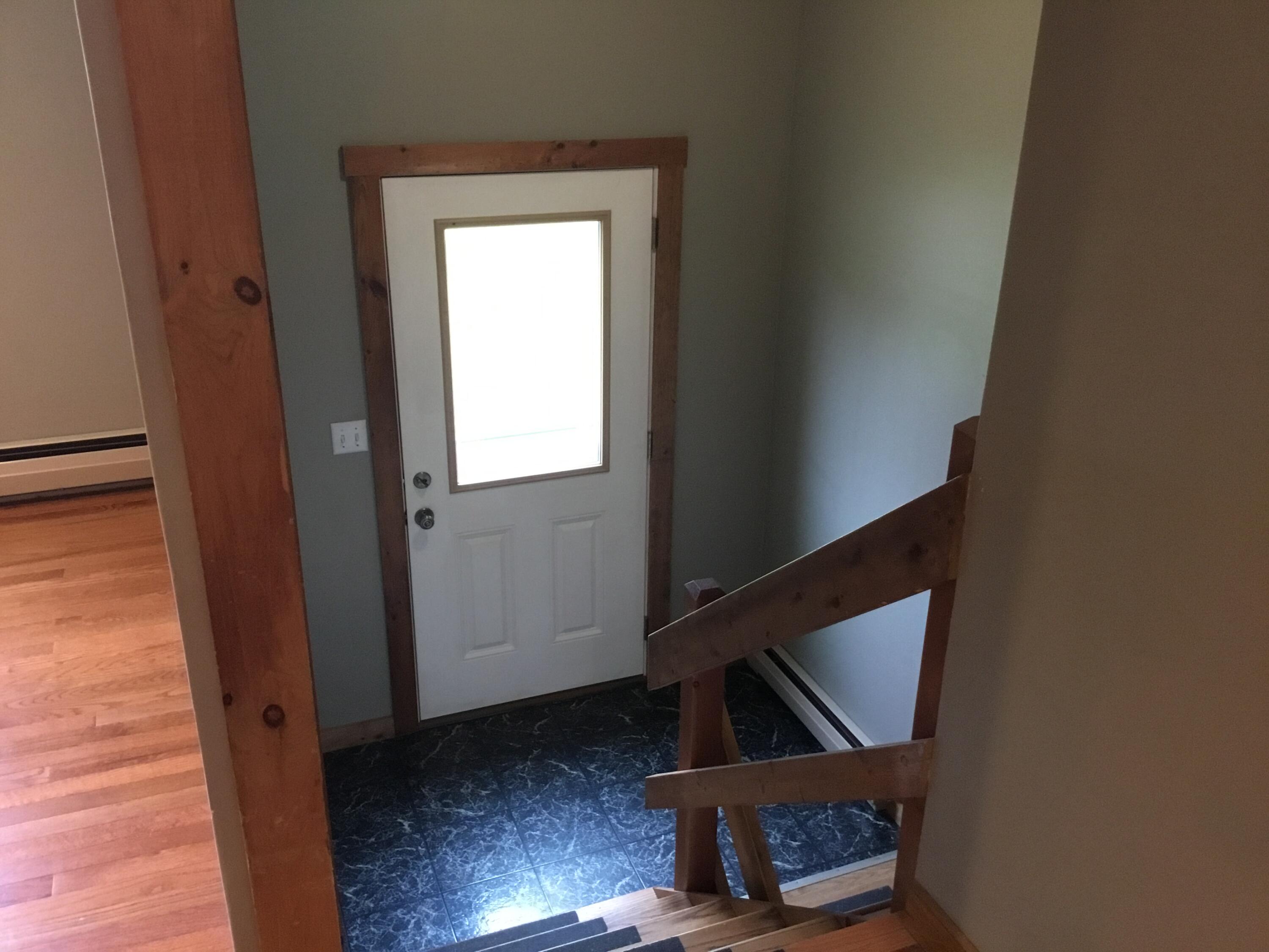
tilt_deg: -24.9
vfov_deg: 45.4
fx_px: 1136
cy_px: 476
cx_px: 634
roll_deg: -0.9
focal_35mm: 31
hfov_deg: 58.4
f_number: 2.4
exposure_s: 1/24
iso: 250
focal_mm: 3.3
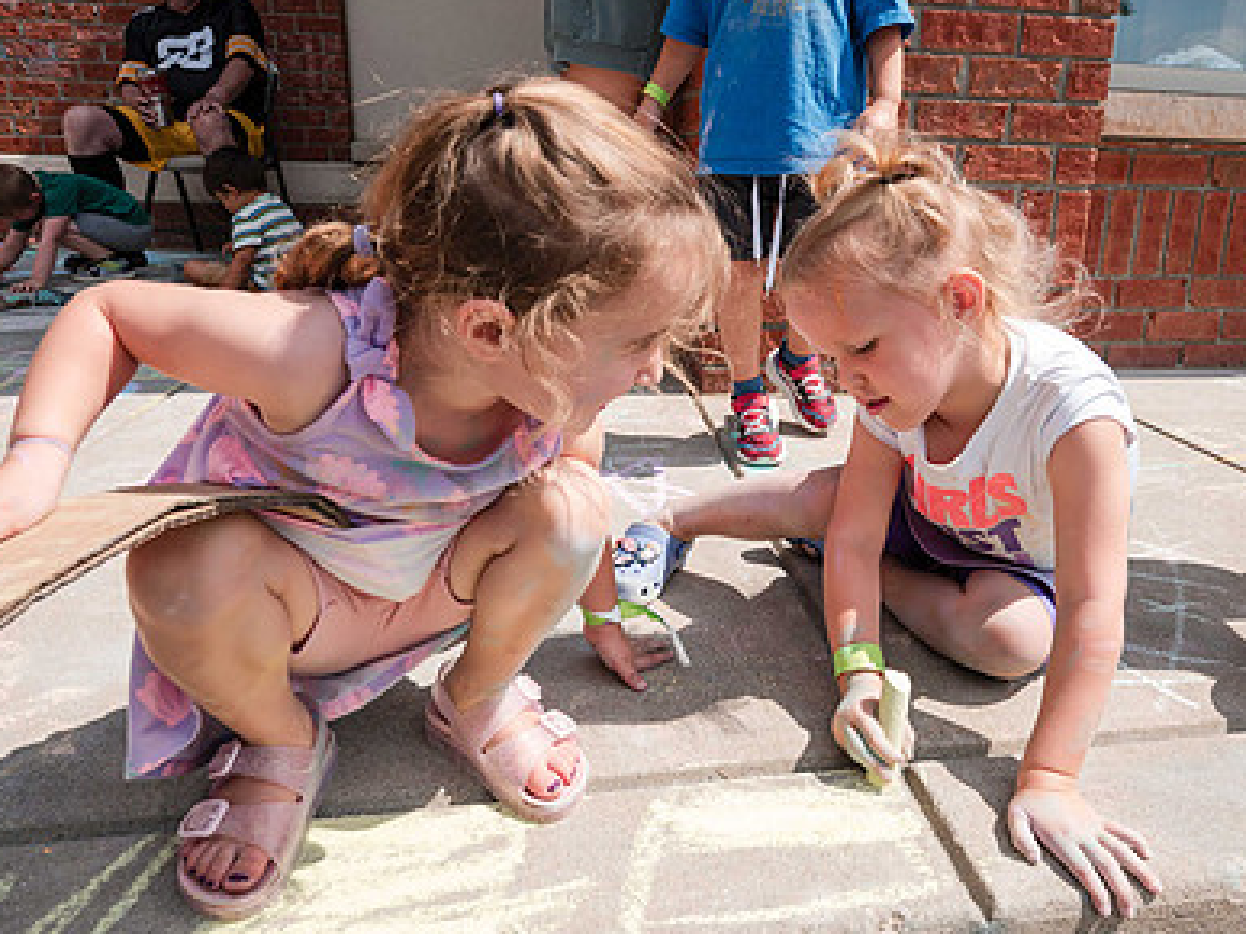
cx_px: 709
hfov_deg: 69.1
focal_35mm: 25
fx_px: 900
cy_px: 411
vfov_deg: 54.7
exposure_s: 1/320
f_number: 6.3
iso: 100
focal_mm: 16
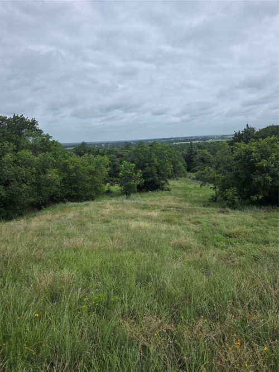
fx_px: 247
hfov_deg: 58.9
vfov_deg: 73.9
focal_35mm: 23
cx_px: 140
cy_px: 186
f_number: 1.7
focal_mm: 6.3
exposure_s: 1/7944
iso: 80
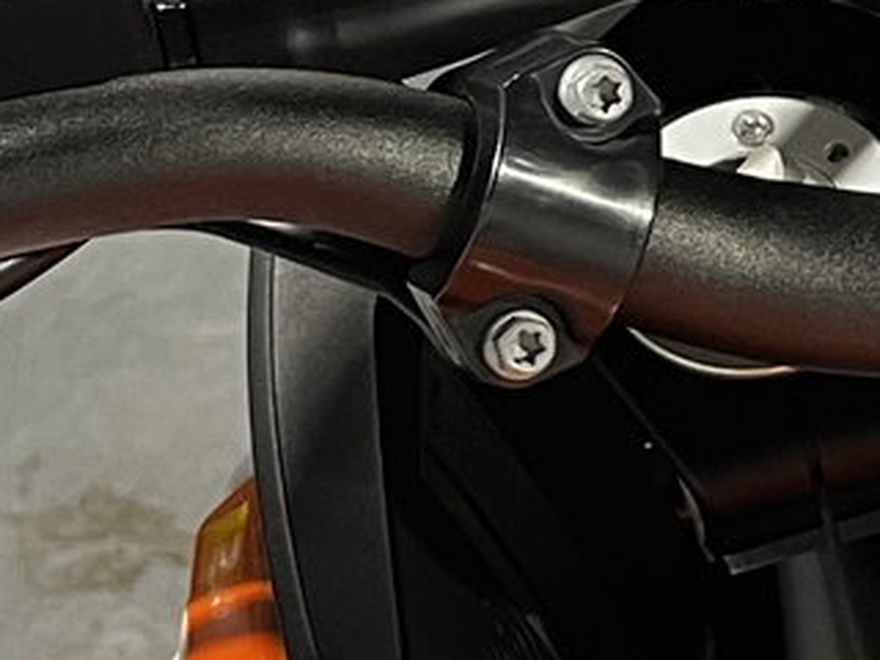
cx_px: 1573
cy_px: 173
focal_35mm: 164
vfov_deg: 9.0
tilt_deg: -35.1
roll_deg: -0.9
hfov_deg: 11.2
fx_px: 4169
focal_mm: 5.1
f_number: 1.6
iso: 160
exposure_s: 1/60
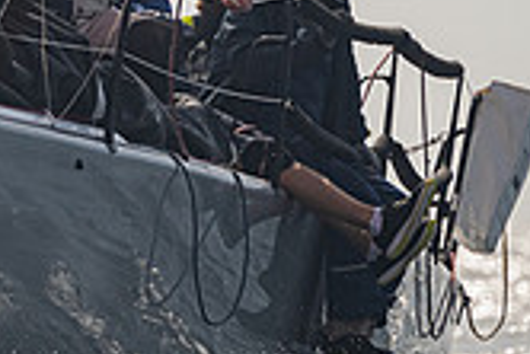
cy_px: -299
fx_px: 26596
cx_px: -275
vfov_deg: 0.8
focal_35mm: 1805
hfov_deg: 1.1
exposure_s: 1/2500
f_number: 6.3
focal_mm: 380
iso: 320
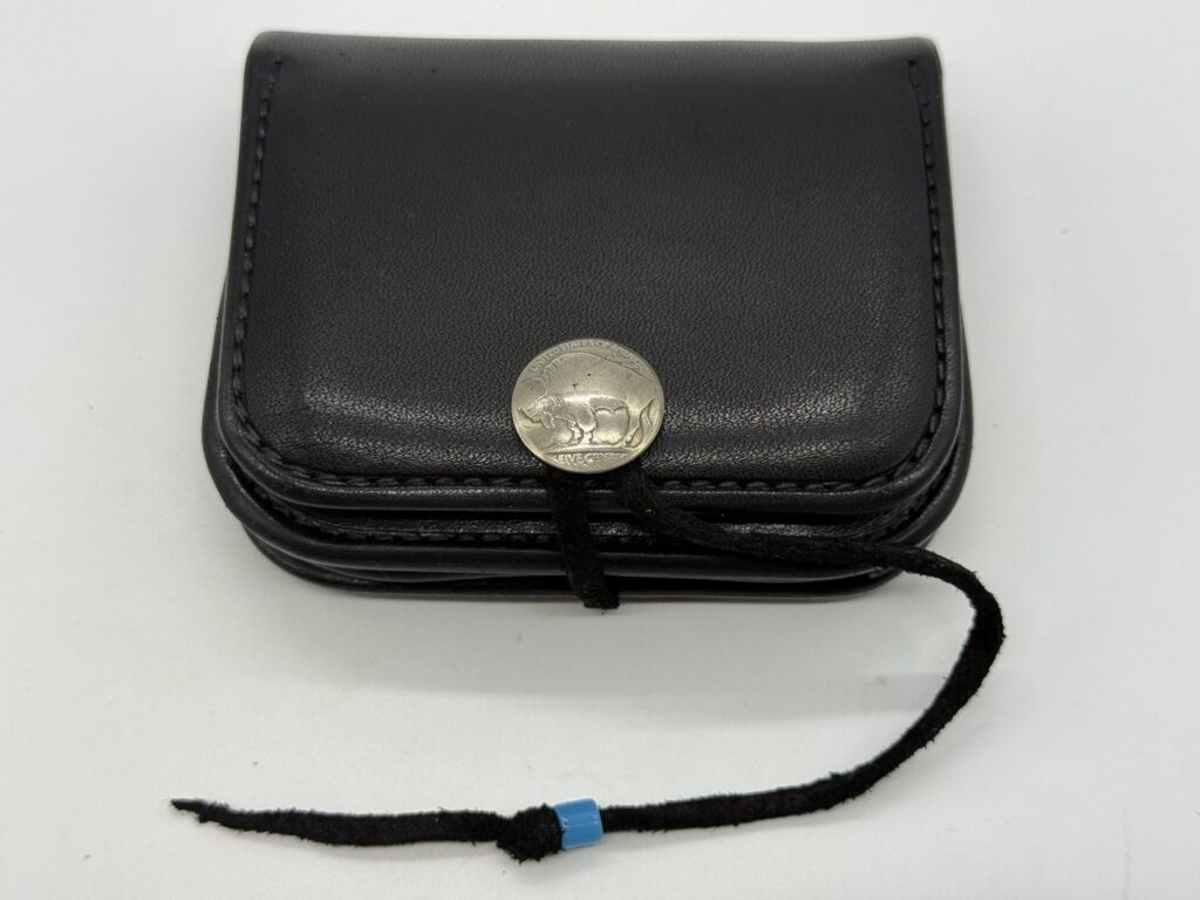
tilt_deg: -72.2
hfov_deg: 39.7
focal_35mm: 48
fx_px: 1664
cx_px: 600
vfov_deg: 30.3
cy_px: 450
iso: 64
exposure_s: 1/262
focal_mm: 6.76
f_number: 1.78
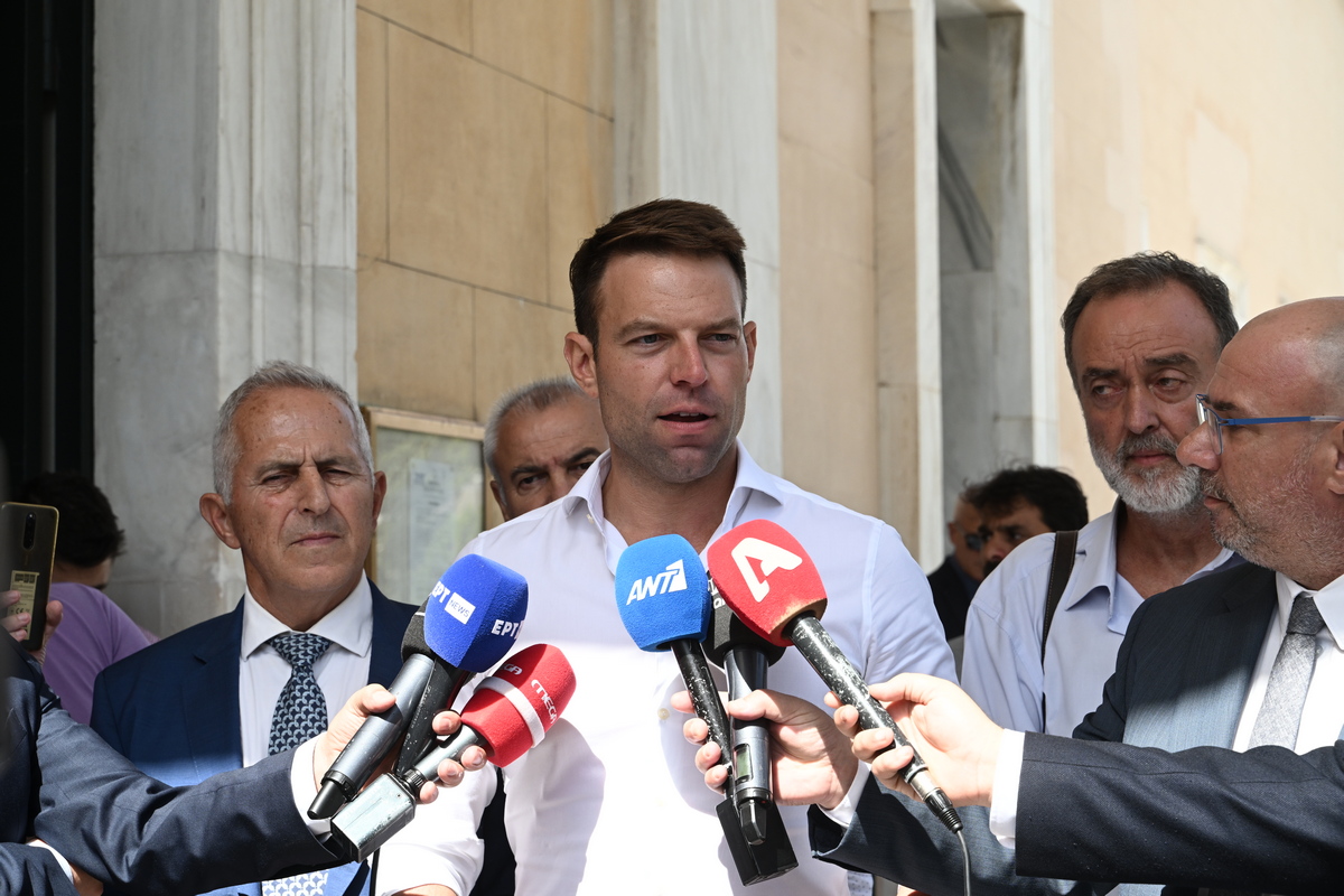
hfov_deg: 27.0
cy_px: 448
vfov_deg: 18.2
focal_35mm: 75
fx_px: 2800
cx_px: 672
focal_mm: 75
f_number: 8
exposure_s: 1/400
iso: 500
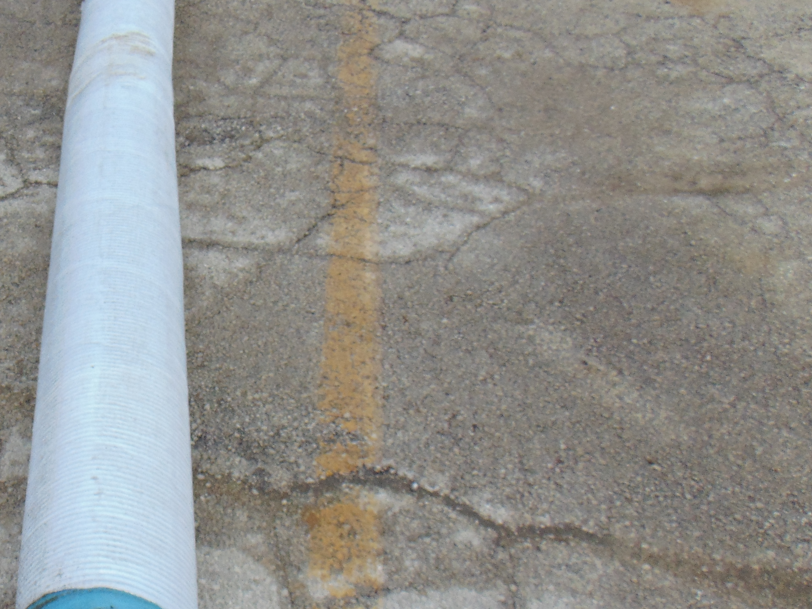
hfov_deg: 38.7
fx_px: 1079
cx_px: 100
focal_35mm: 46
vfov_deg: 31.5
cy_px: 304
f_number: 7.7
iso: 80
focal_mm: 4.5
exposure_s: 1/250
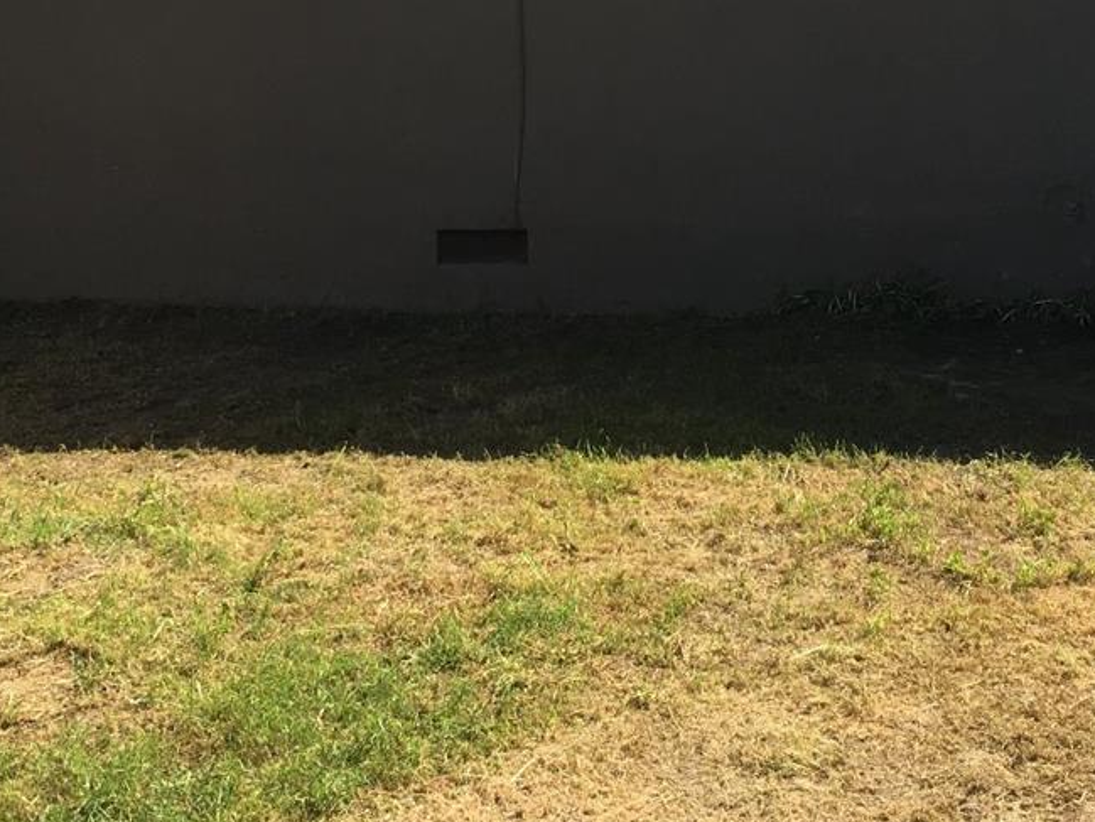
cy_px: 69
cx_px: 736
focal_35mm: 67
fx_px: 2120
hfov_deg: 28.8
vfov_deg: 21.4
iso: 25
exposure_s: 1/818
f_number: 2.2
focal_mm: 4.15
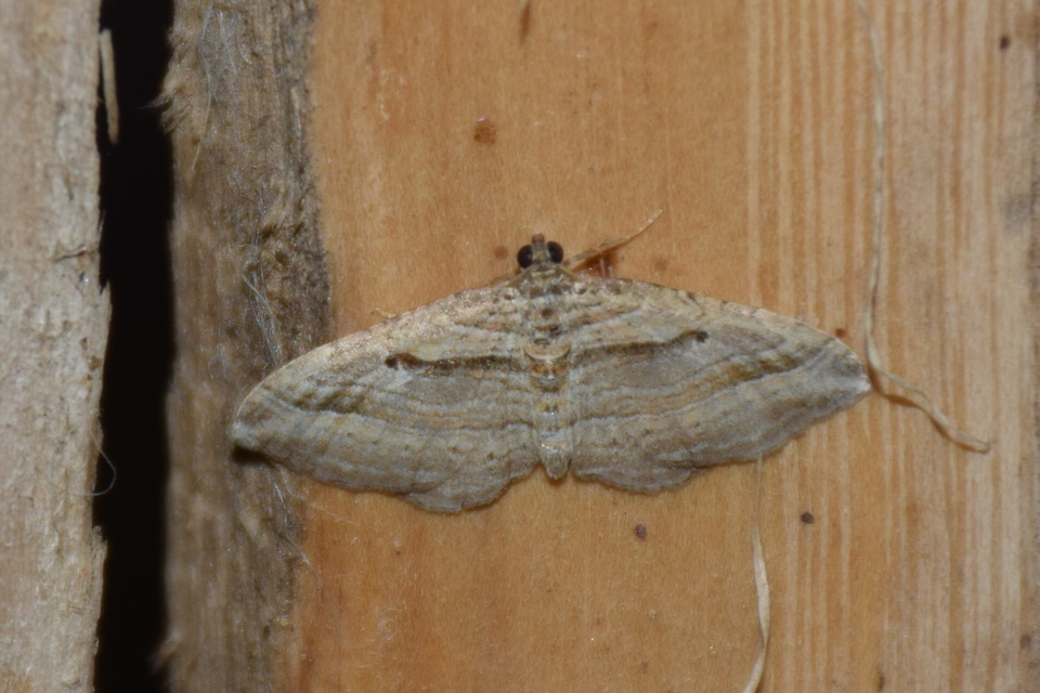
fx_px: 6066
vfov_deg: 6.5
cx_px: 520
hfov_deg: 9.8
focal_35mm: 210
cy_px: 346
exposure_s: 1/60
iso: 320
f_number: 5.6
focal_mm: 140
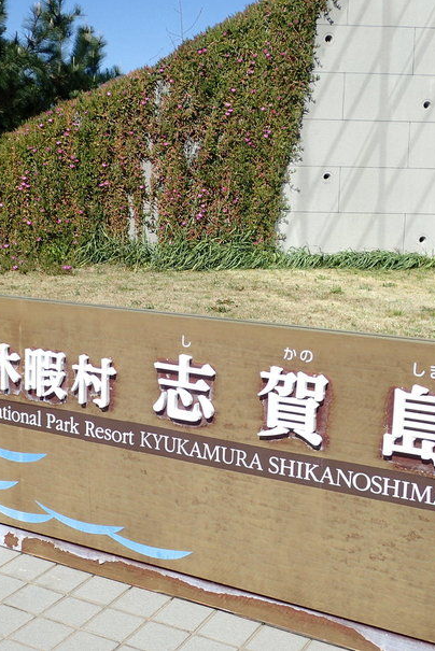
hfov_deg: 27.3
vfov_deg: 40.3
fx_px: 887
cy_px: 323
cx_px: 131
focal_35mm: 49
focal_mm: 6.42
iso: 100
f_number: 10
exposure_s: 1/125
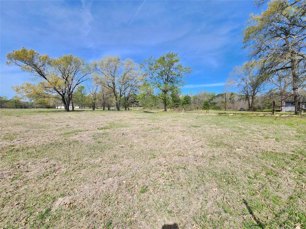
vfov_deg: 89.9
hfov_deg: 106.2
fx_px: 115
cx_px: 153
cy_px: 114
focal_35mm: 13
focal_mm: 2.2
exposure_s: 1/924
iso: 50
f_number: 2.2
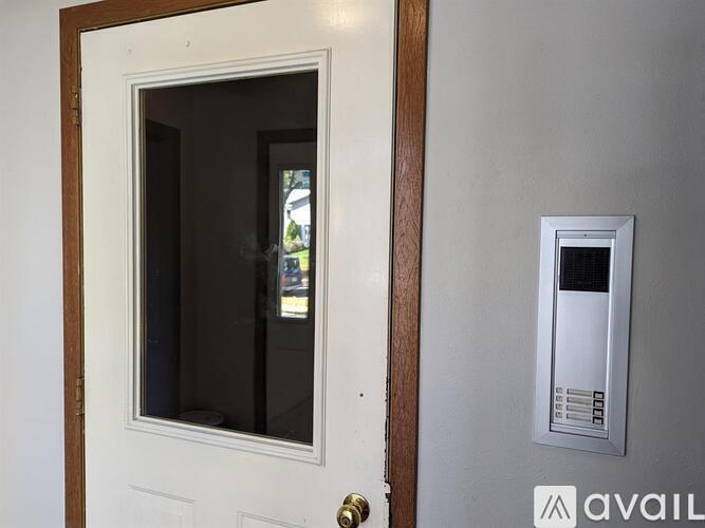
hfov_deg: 71.6
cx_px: 352
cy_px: 264
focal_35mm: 24
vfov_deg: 56.8
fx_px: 489
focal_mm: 6.81
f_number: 1.85
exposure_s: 1/31.4
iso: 48
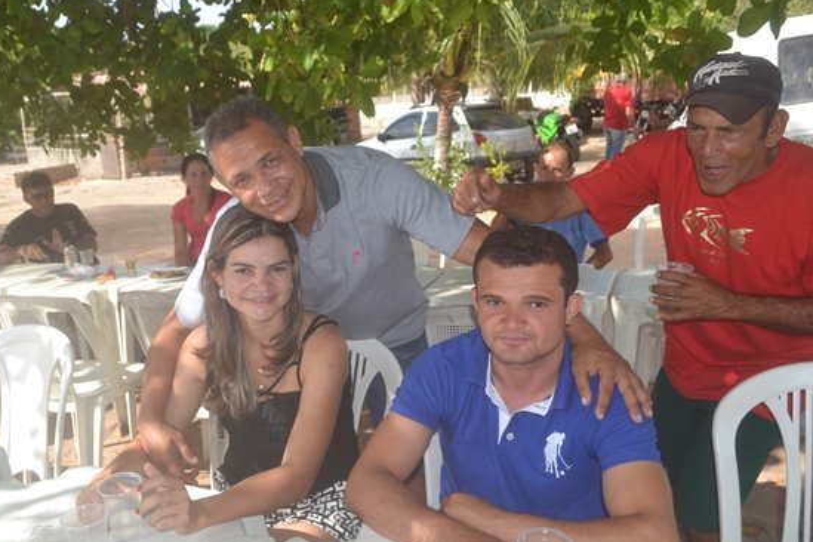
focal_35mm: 35
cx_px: 364
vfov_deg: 37.8
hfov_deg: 54.3
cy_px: 251
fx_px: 790
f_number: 6.3
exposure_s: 1/200
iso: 100
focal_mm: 20
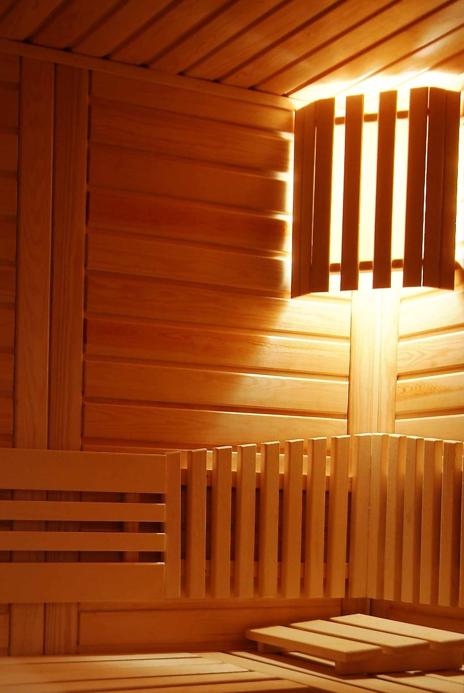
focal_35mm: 56
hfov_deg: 23.9
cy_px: 598
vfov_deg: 34.0
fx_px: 1080
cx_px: 93
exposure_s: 1
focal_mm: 20
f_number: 5.6
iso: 200
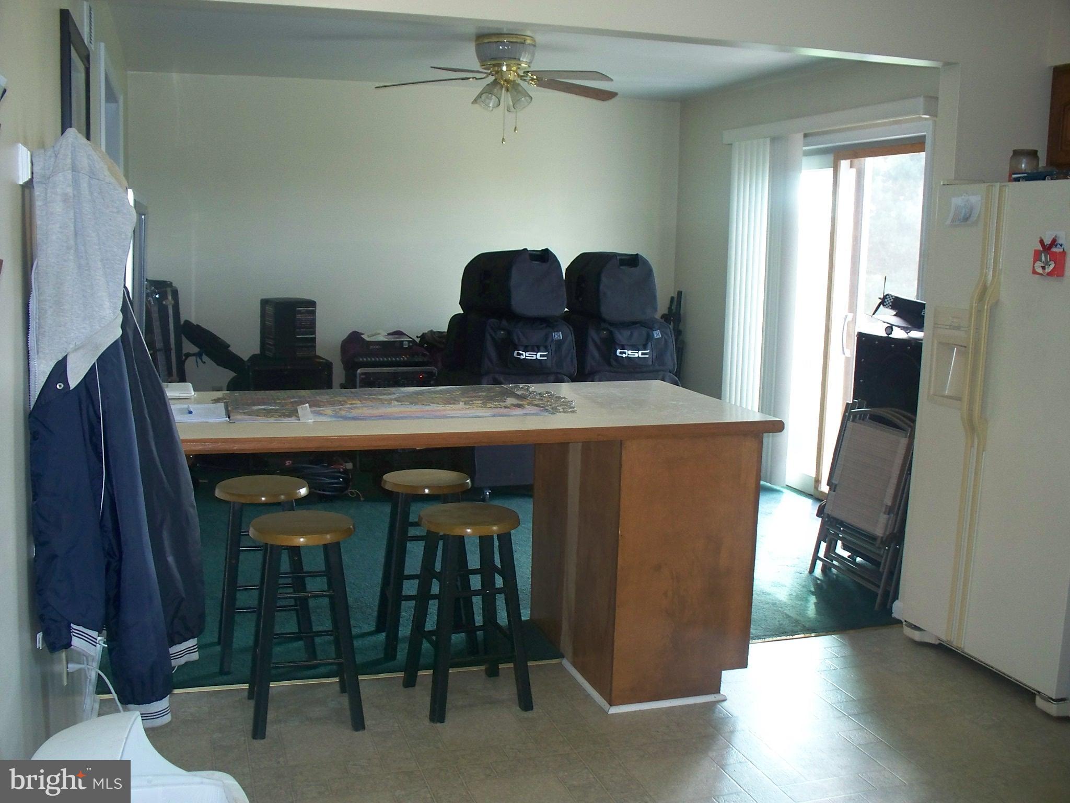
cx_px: 535
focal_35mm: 36
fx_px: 1113
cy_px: 402
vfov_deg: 39.7
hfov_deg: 51.4
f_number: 2.8
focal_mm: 7.54
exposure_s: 1/40
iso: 200
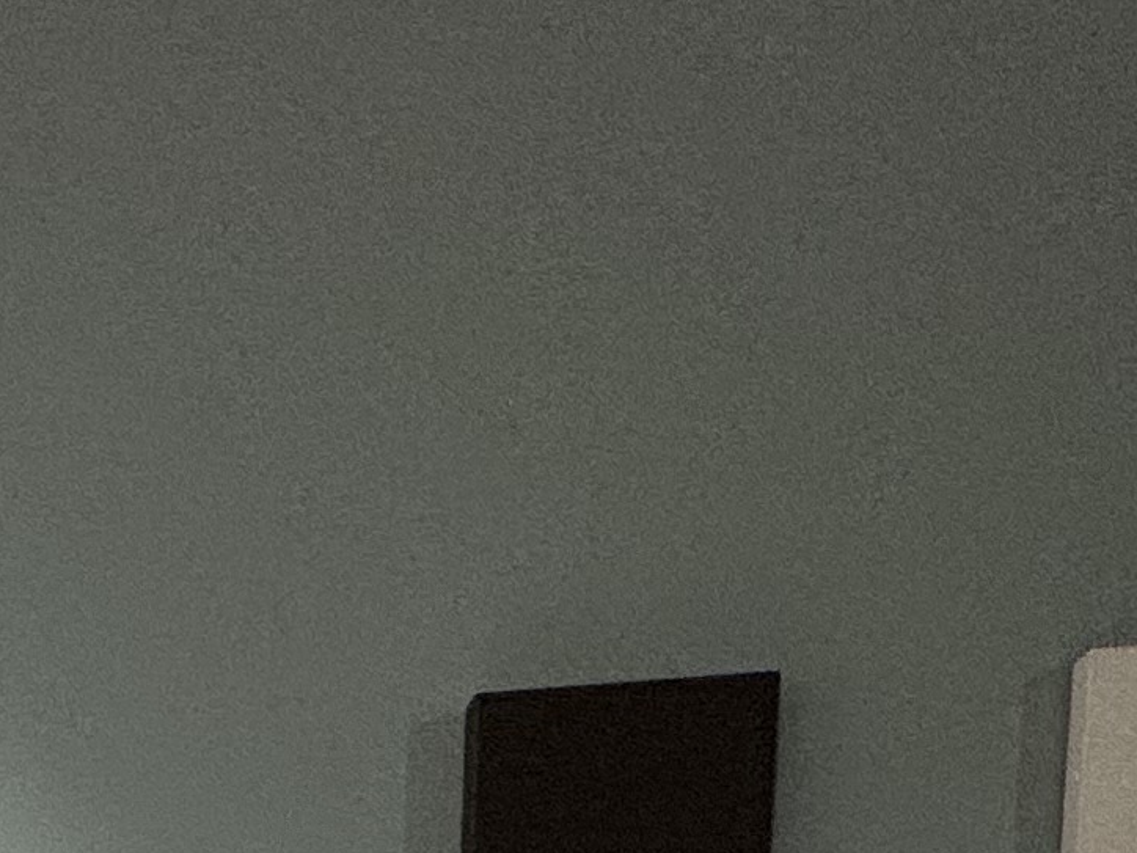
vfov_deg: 13.1
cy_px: 2155
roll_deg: +1.9
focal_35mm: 78
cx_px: -570
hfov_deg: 21.1
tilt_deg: -8.3
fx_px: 2562
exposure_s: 1/100
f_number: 2.2
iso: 100
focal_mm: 2.22
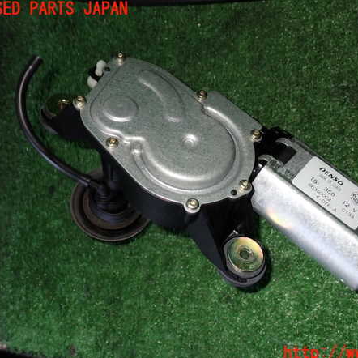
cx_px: 224
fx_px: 421
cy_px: 181
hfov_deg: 45.7
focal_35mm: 36
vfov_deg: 46.0
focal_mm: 5.4
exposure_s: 1/30
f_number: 6.3
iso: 200
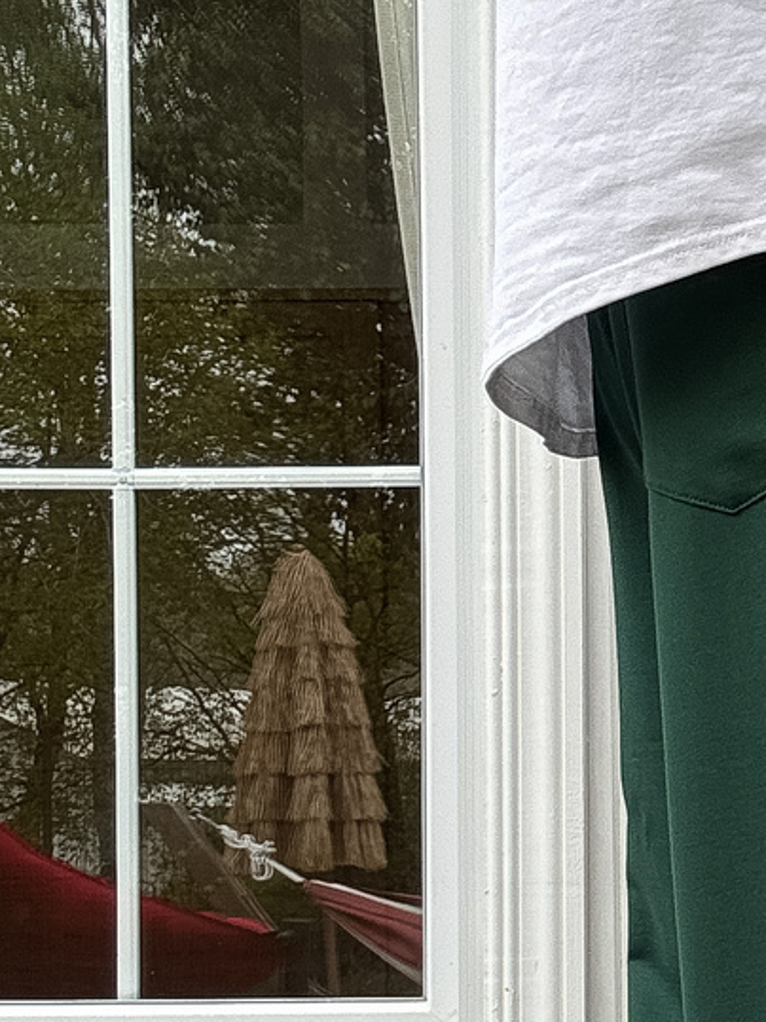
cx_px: 944
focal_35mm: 89
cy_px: 779
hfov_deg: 15.9
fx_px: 2627
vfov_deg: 21.8
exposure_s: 1/125
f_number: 1.9
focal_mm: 2.69
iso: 20
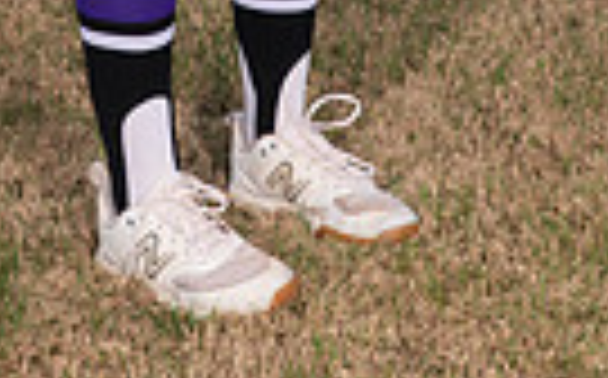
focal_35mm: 190
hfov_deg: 11.0
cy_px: -576
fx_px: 3144
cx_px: 230
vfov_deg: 6.5
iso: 320
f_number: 6.3
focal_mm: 56
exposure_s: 1/320
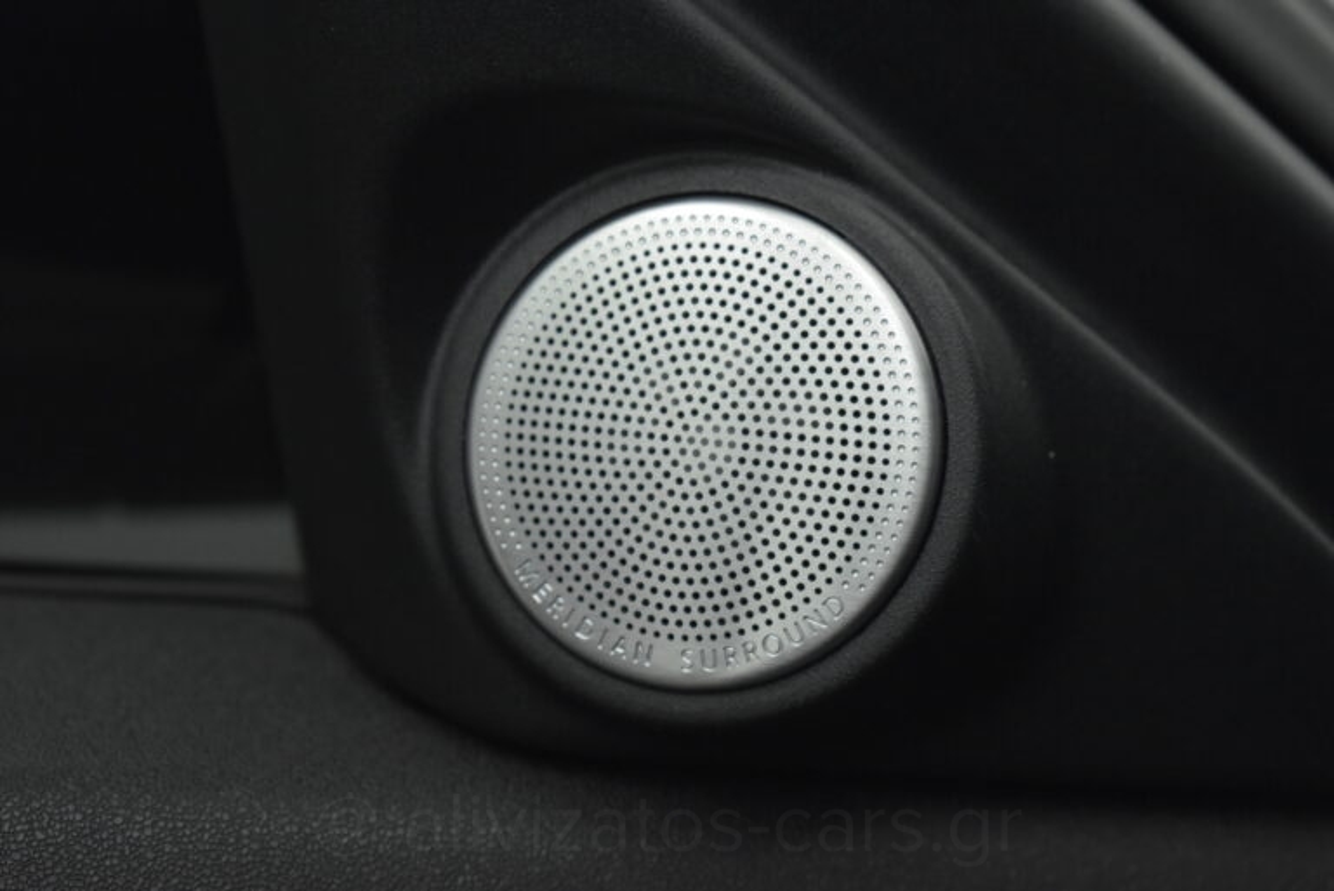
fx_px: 3059
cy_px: 446
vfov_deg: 16.6
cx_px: 667
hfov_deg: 24.6
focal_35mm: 82
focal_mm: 55
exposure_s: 1/100
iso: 1600
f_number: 5.6
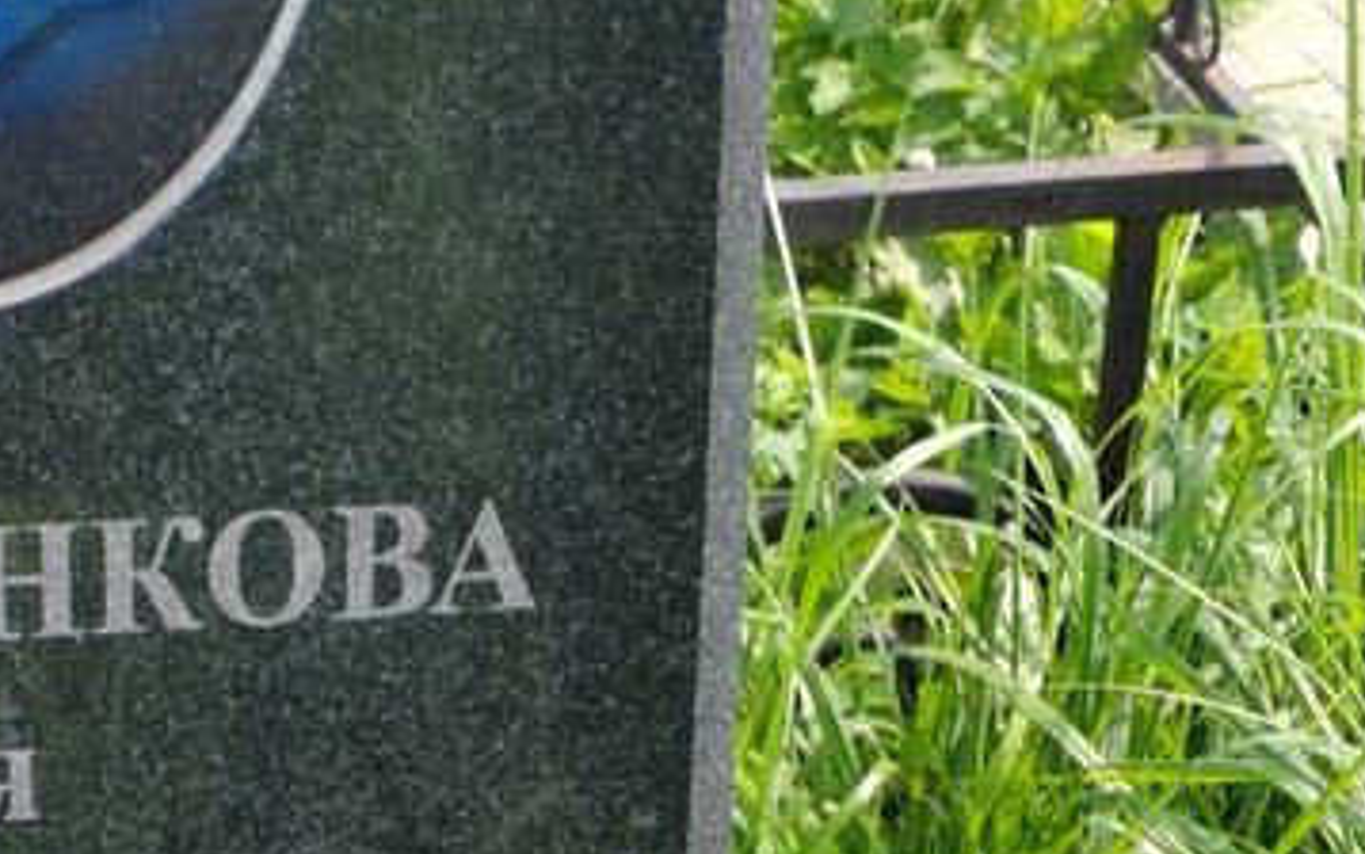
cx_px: 290
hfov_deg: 16.2
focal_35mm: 128
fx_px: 4763
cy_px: 1045
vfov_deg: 10.1
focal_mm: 5.52
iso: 100
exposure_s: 1/220
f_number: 1.9
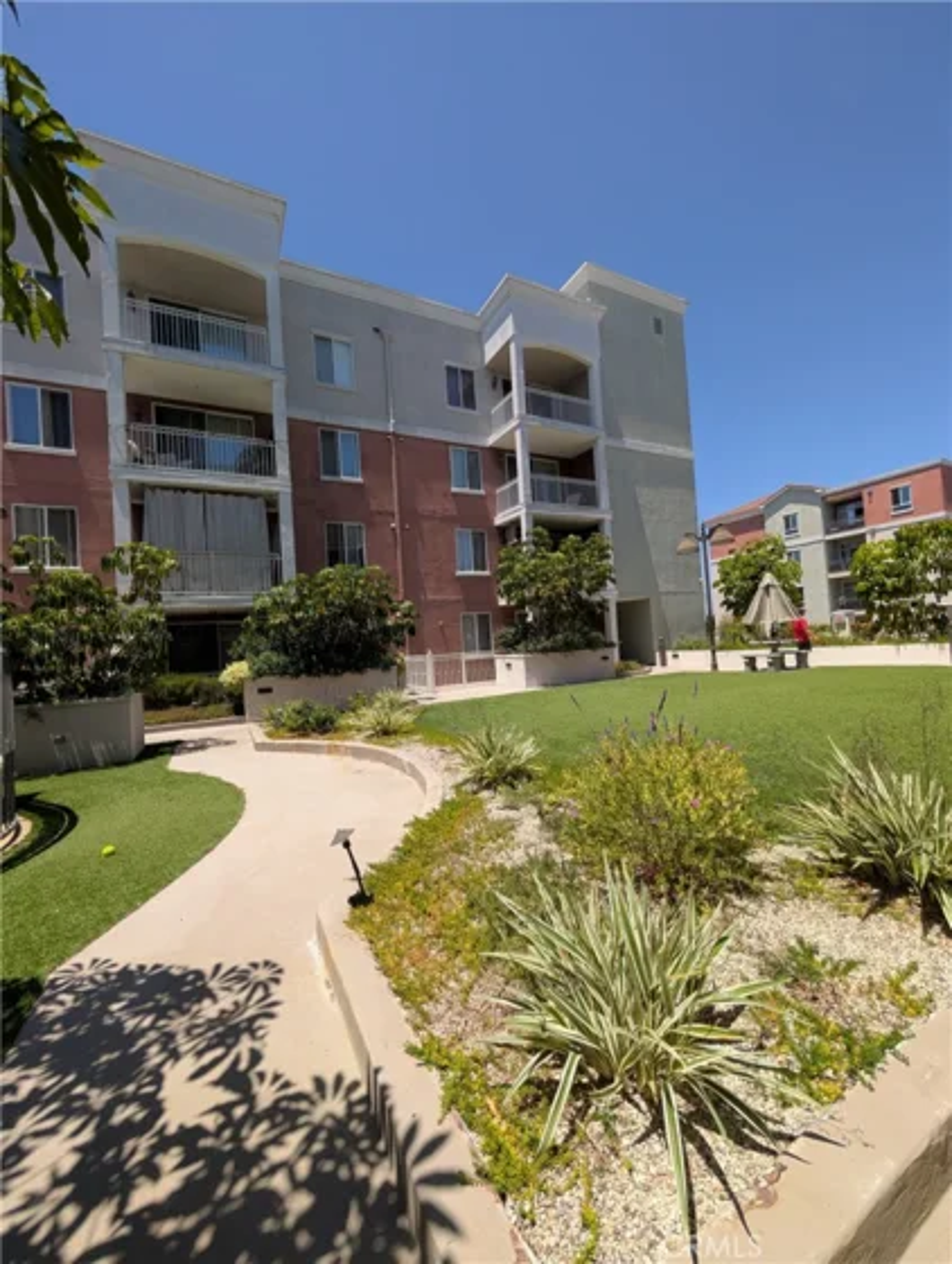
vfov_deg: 110.4
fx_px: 439
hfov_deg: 94.7
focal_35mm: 12
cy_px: 632
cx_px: 476
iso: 54
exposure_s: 1/2924
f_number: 1.7
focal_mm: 2.02
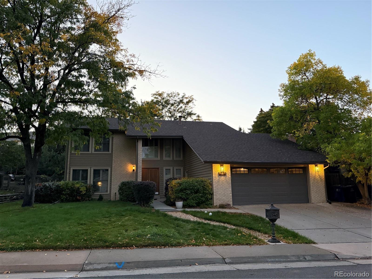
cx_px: 186
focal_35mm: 24
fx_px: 258
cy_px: 140
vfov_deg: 56.8
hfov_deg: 71.6
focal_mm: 6.76
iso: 640
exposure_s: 1/60
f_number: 1.78
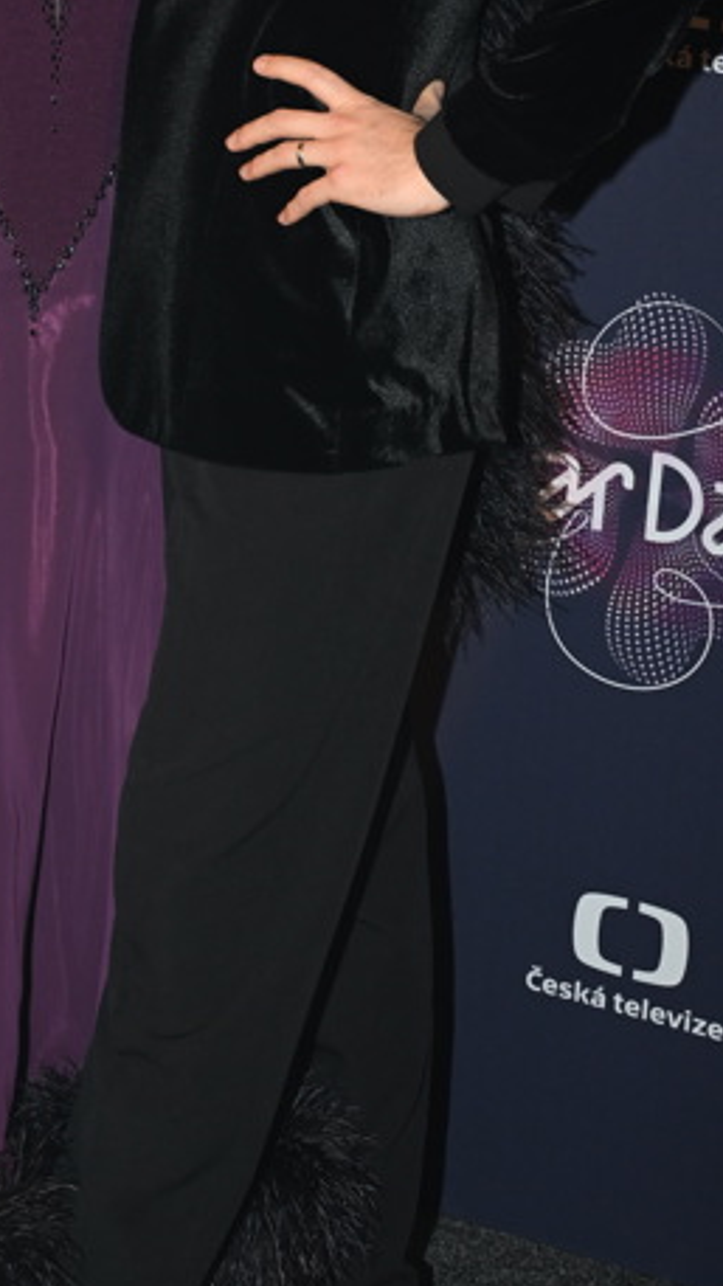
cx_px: 166
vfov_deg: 20.8
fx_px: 3477
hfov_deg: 11.8
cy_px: 350
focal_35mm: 102
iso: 800
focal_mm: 43
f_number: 5.6
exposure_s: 1/125
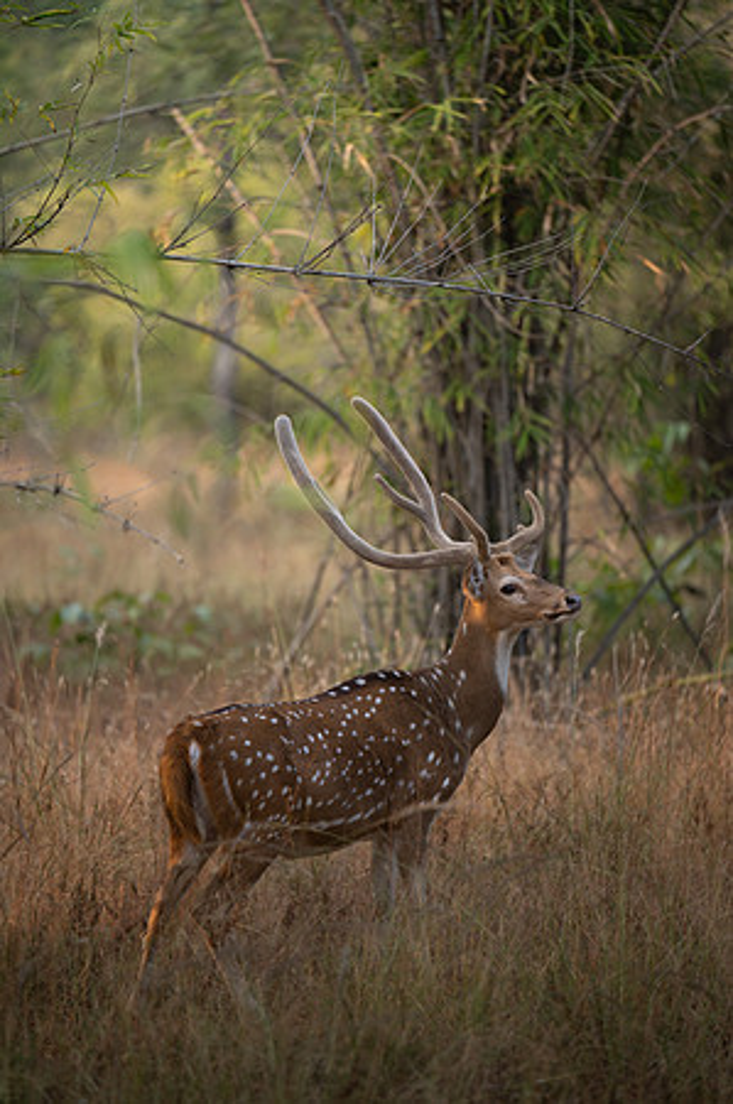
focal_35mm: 200
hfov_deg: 6.9
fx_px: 6122
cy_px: 552
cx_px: 366
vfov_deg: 10.3
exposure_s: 1/1000
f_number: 2.8
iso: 400
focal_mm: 200
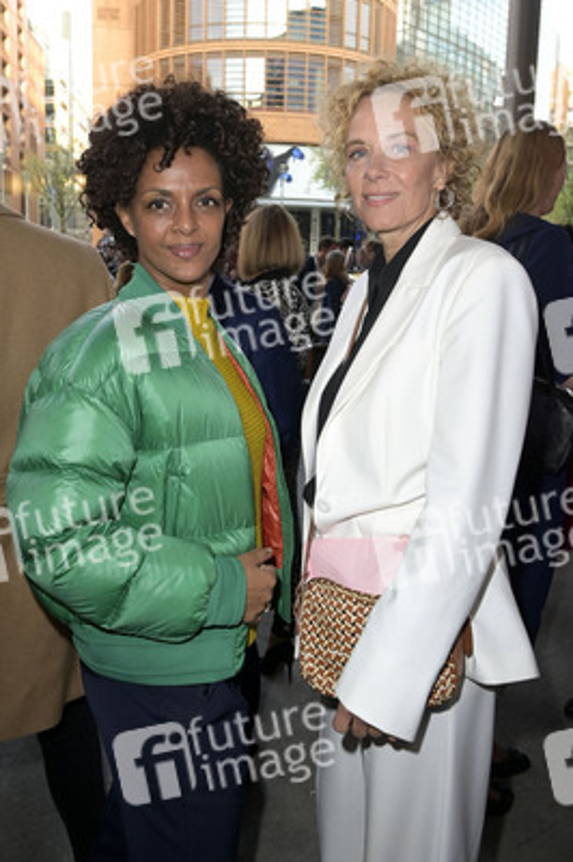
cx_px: 286
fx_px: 741
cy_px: 431
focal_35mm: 31
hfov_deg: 42.3
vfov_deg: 60.3
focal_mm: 31
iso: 1600
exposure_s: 1/125
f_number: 6.3
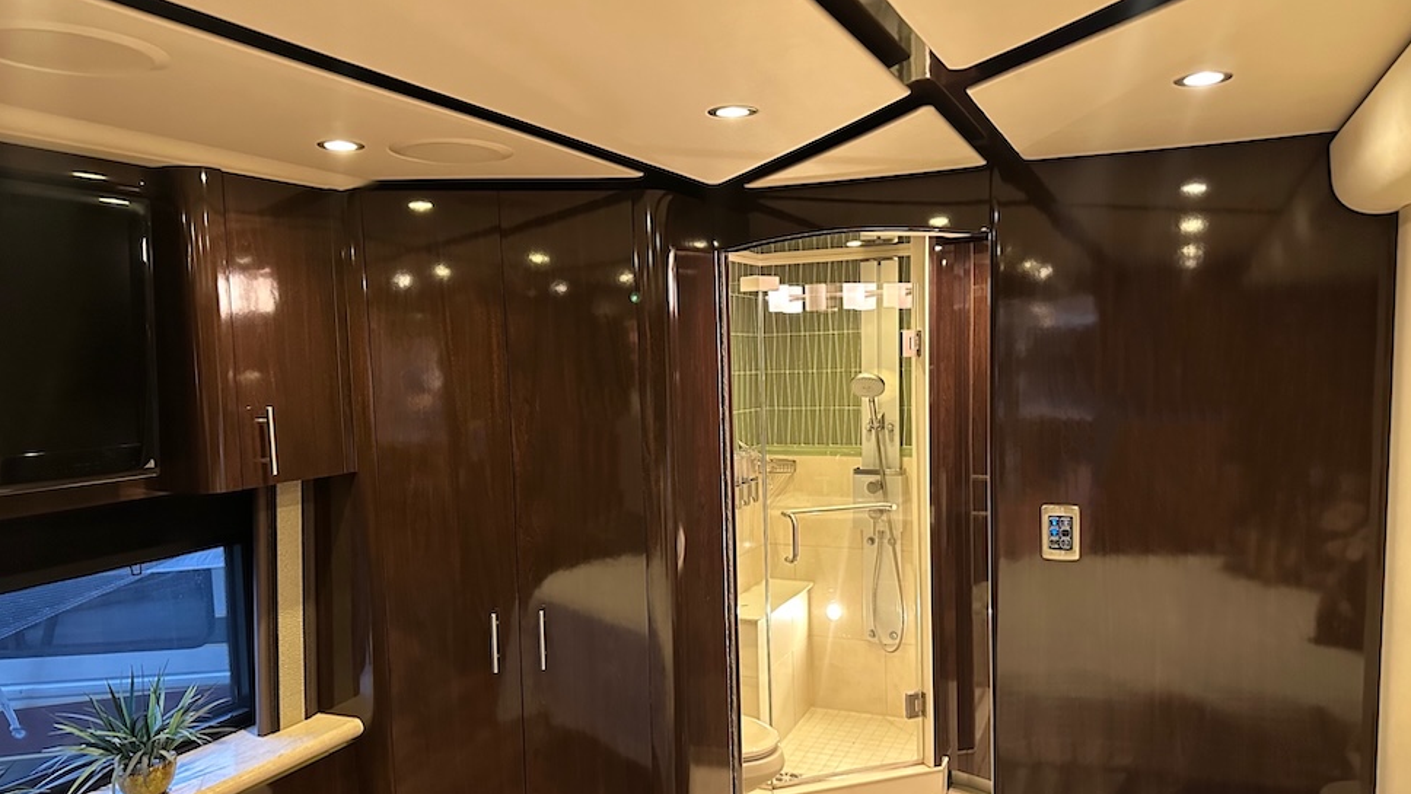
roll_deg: +2.7
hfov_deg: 69.8
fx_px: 1010
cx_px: 727
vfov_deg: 42.8
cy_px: 463
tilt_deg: -6.4
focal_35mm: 27
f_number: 1.78
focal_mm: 6.86
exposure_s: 1/60
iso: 640
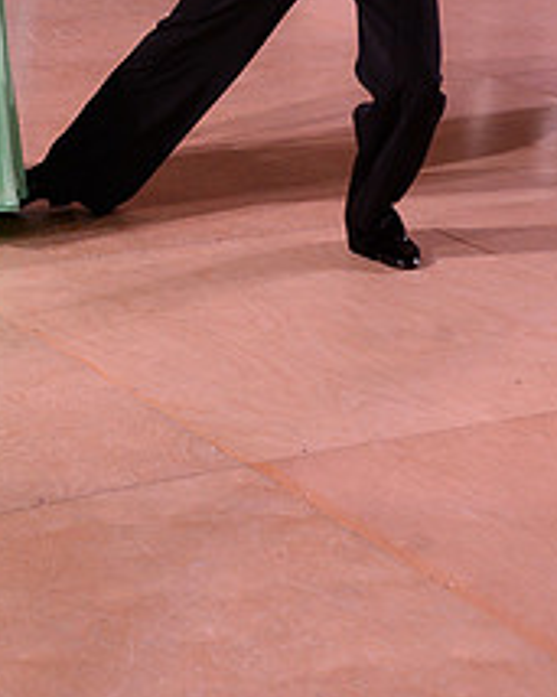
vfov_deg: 14.5
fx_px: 2619
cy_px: -208
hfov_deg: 12.1
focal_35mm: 127
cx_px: 135
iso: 2500
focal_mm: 50
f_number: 5.6
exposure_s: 1/250
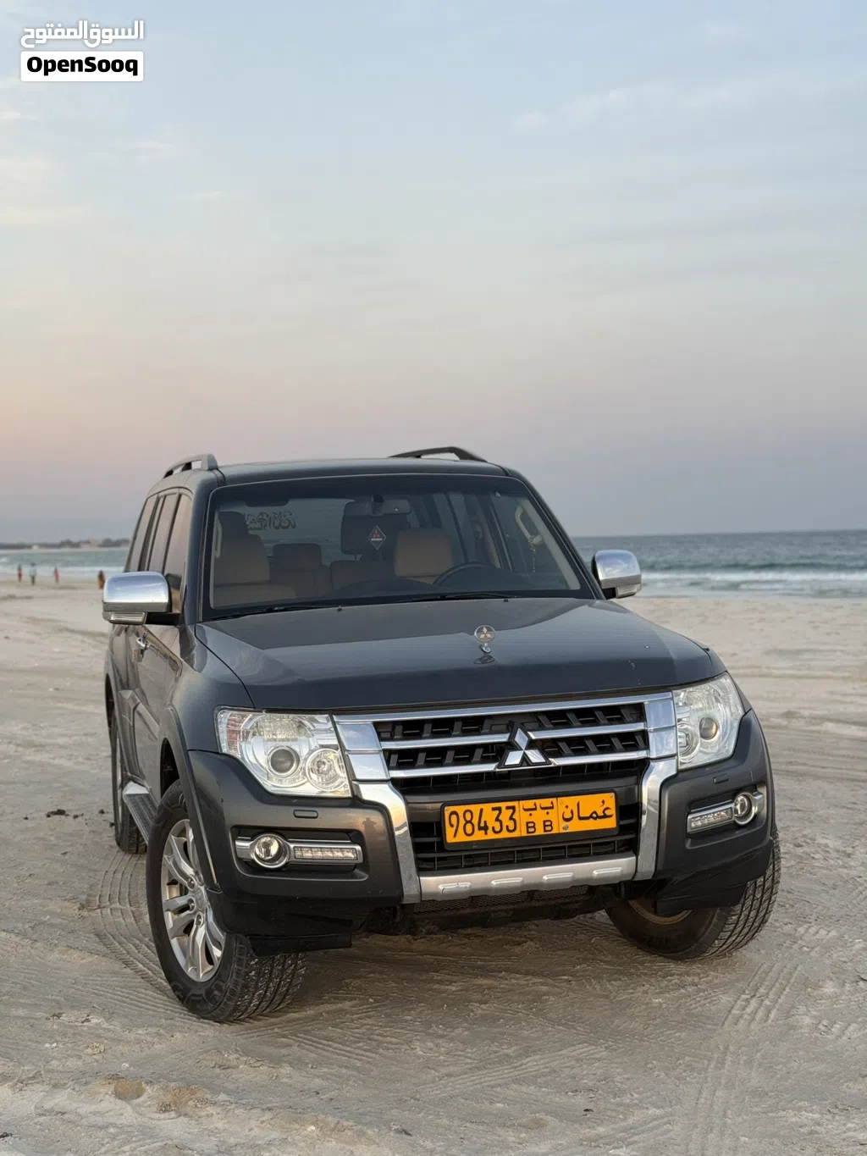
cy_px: 578
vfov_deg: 39.7
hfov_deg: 30.3
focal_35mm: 48
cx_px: 434
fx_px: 1603
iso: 64
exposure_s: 1/172
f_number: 1.78
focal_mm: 6.76
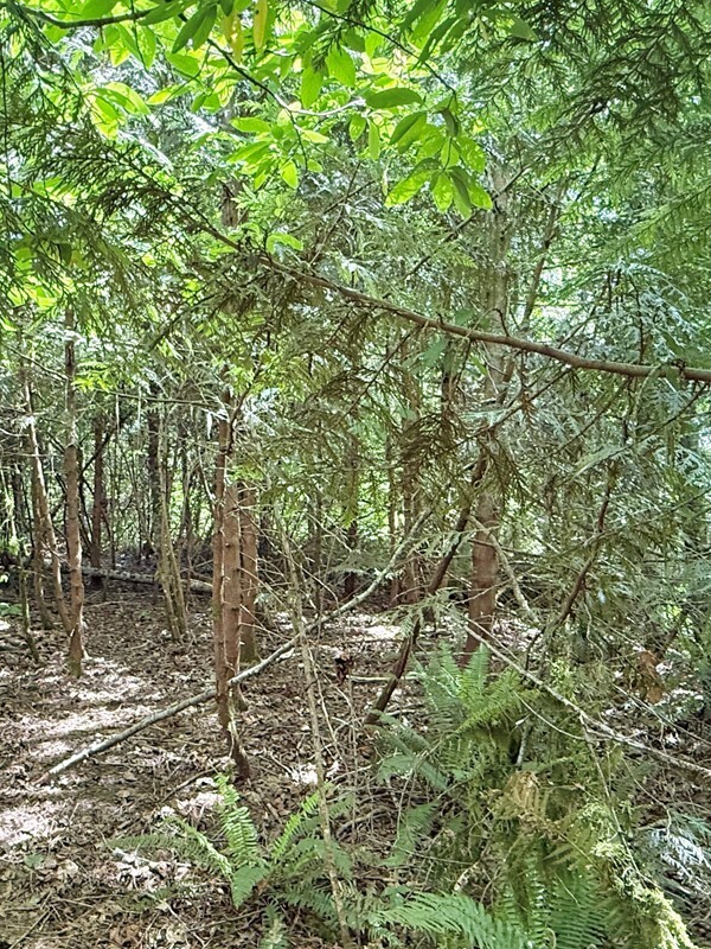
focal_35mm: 28
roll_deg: +0.1
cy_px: 512
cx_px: 229
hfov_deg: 48.8
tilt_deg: -2.1
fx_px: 767
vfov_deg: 63.4
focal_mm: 2.22
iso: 320
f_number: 2.2
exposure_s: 1/79
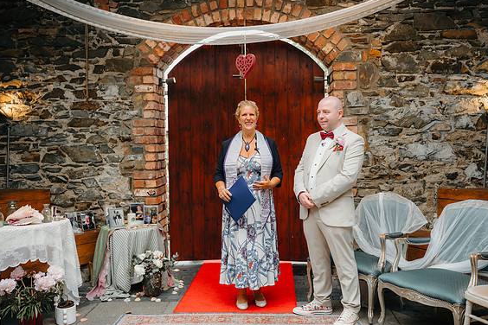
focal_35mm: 36
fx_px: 488
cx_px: 248
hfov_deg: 53.1
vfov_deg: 36.9
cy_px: 163
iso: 100
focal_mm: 35
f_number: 2
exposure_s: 1/200
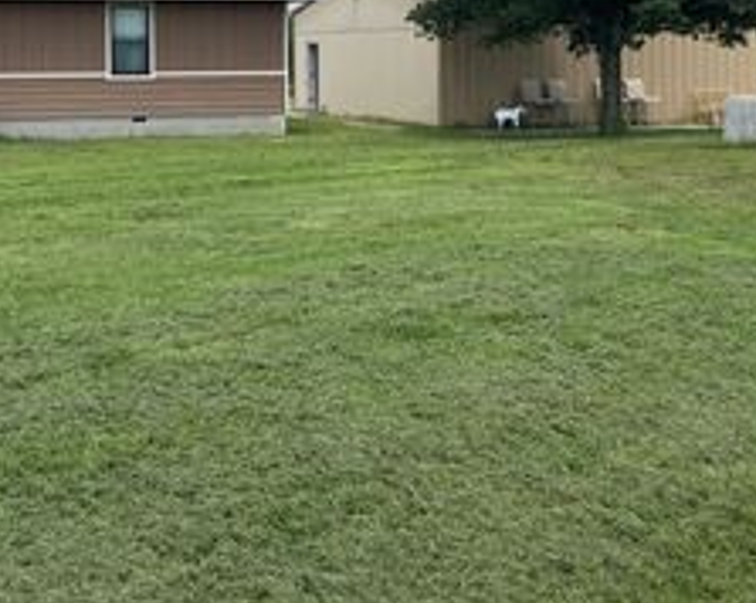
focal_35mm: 57
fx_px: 1274
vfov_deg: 25.8
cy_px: 56
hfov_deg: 31.3
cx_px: 54
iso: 32
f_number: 1.8
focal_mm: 4.25
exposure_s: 1/3040
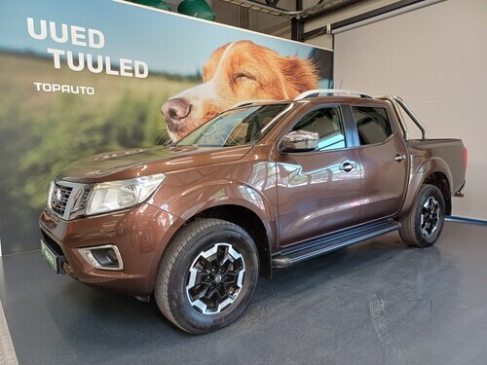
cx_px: 244
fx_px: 352
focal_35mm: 25
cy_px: 182
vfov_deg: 54.9
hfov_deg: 69.4
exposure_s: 1/50
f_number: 1.8
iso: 125
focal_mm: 4.65
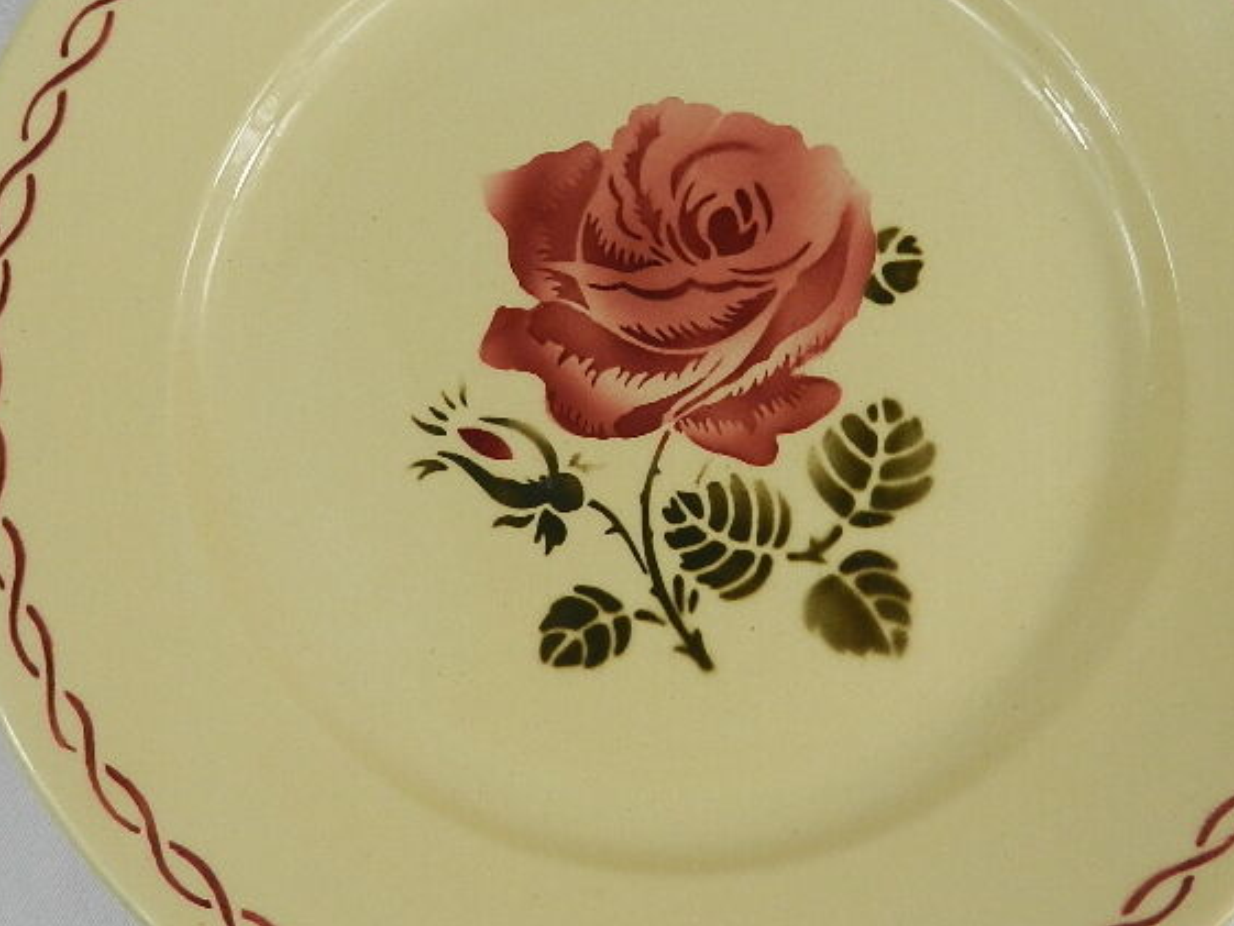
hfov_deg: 44.8
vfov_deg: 34.3
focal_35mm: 42
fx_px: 1498
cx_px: 649
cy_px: 400
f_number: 3.4
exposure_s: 1/250
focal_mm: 4
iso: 160
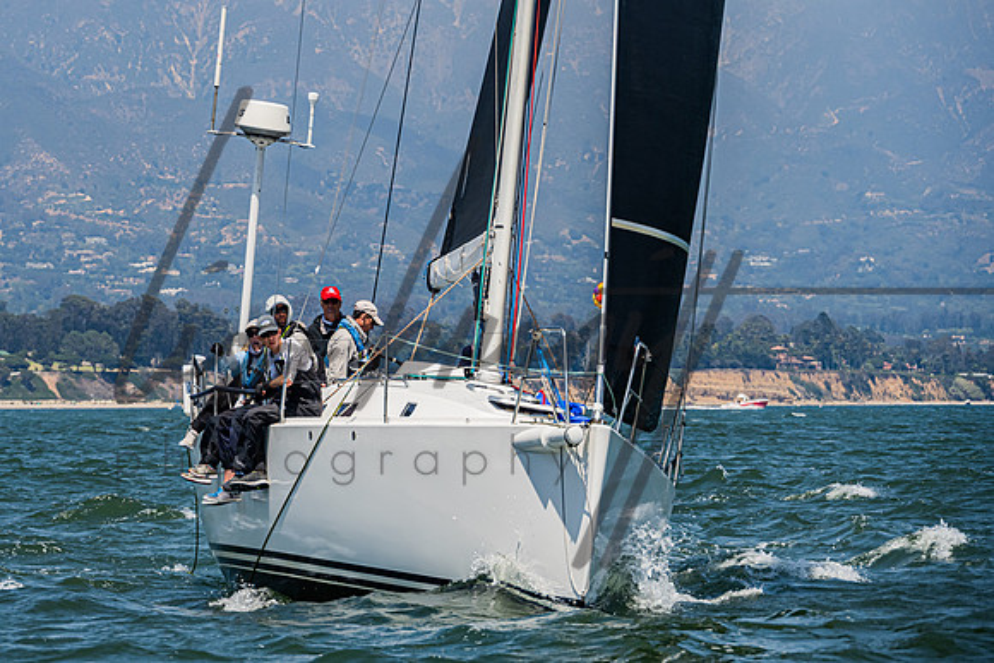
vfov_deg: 6.1
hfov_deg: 9.1
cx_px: 329
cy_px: 239
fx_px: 6236
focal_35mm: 226
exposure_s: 1/1600
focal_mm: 165
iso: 400
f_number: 8
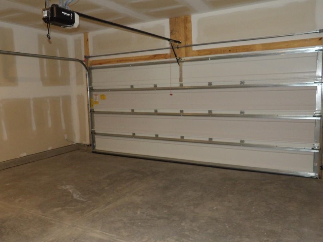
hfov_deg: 63.4
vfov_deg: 49.7
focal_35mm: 28
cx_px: 162
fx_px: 261
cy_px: 121
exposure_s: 1/33
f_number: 3.4
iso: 500
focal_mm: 5
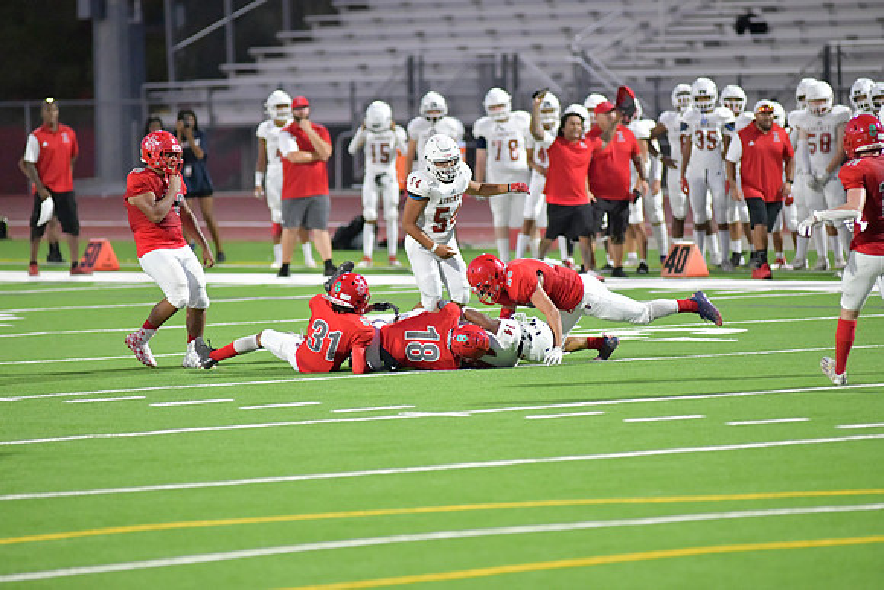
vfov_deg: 4.6
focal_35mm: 300
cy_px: 295
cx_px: 442
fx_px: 7368
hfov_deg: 6.9
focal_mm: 300
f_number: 3.5
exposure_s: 1/1250
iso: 10000
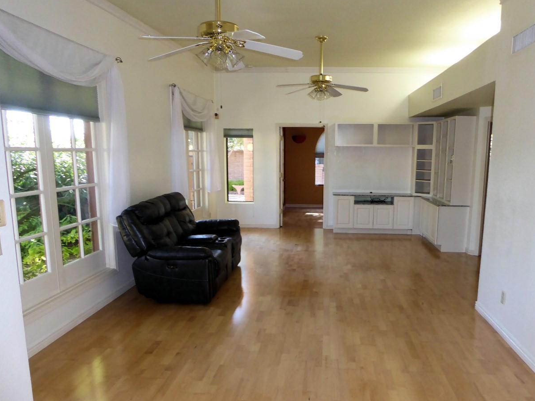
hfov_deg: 59.7
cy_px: 239
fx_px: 464
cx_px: 305
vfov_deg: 46.6
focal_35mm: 30
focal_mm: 4.3
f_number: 3.3
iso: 320
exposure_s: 1/60
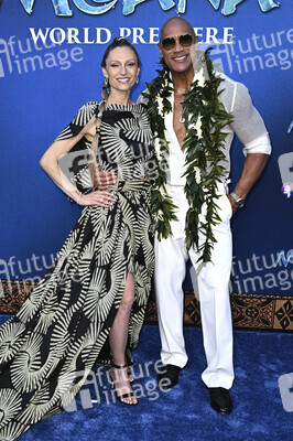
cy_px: 220
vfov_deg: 50.7
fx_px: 465
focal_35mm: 38
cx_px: 146
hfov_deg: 35.0
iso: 1000
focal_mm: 38
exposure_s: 1/250
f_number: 6.3
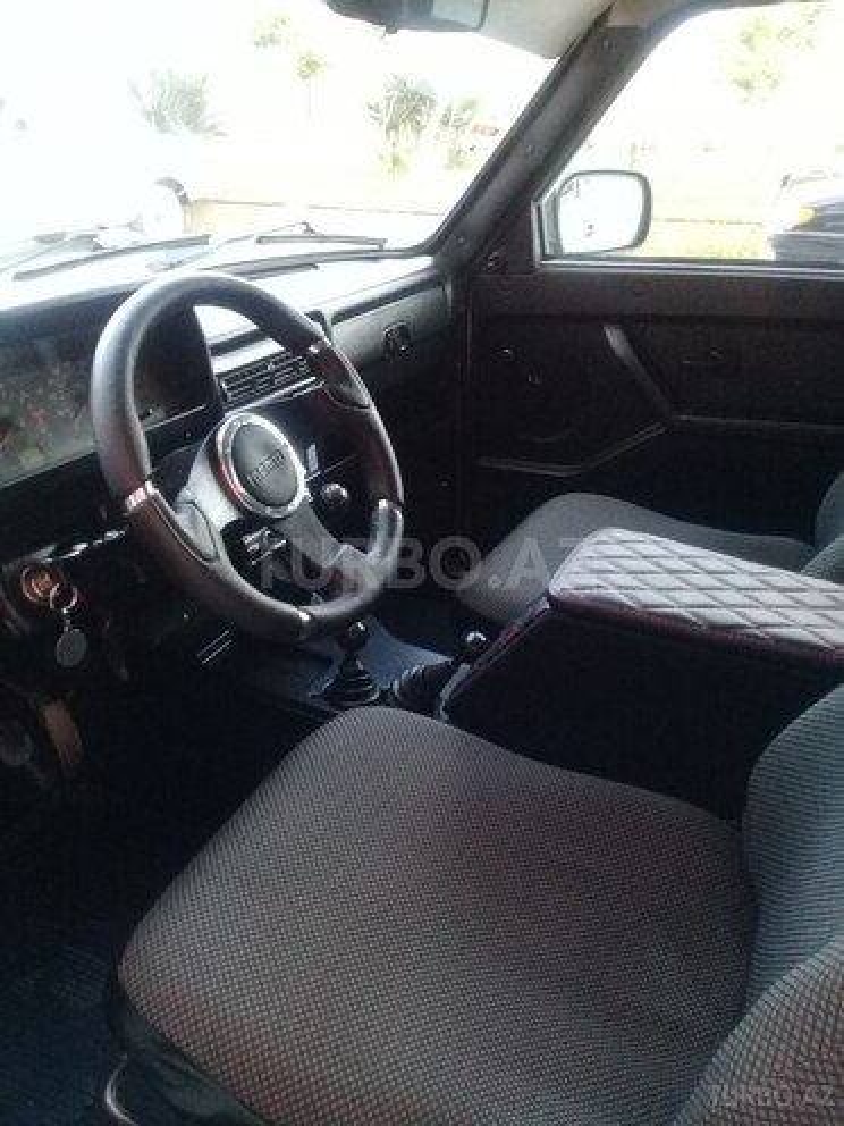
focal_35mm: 31
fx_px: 1008
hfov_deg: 45.4
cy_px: 563
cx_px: 422
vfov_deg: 58.4
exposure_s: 1/17
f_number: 2.2
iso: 320
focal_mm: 3.3
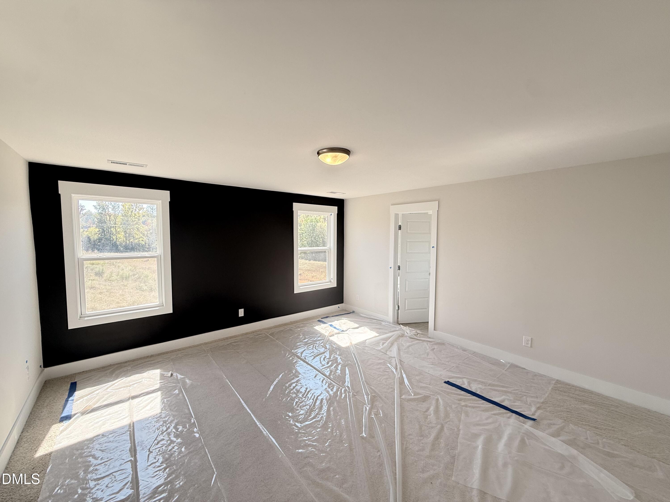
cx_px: 335
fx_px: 271
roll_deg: -0.2
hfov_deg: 102.1
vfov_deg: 85.7
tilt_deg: -2.8
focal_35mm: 14
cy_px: 251
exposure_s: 1/150
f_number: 2.2
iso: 64
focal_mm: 2.22
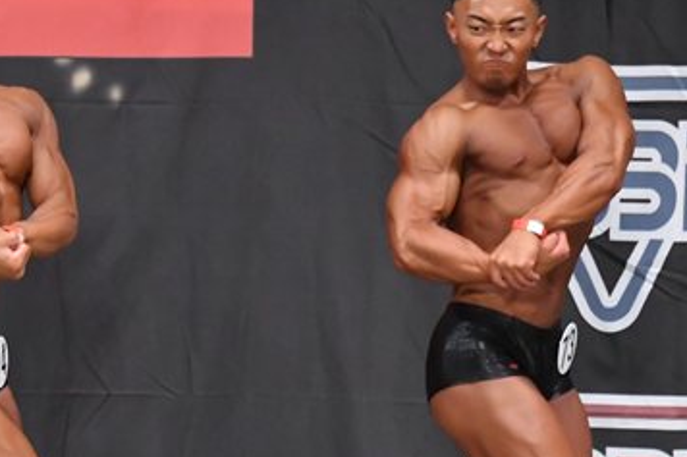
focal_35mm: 490
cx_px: 61
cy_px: 361
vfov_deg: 2.8
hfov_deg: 4.2
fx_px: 9346
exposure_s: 1/400
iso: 6400
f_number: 5.6
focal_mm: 150
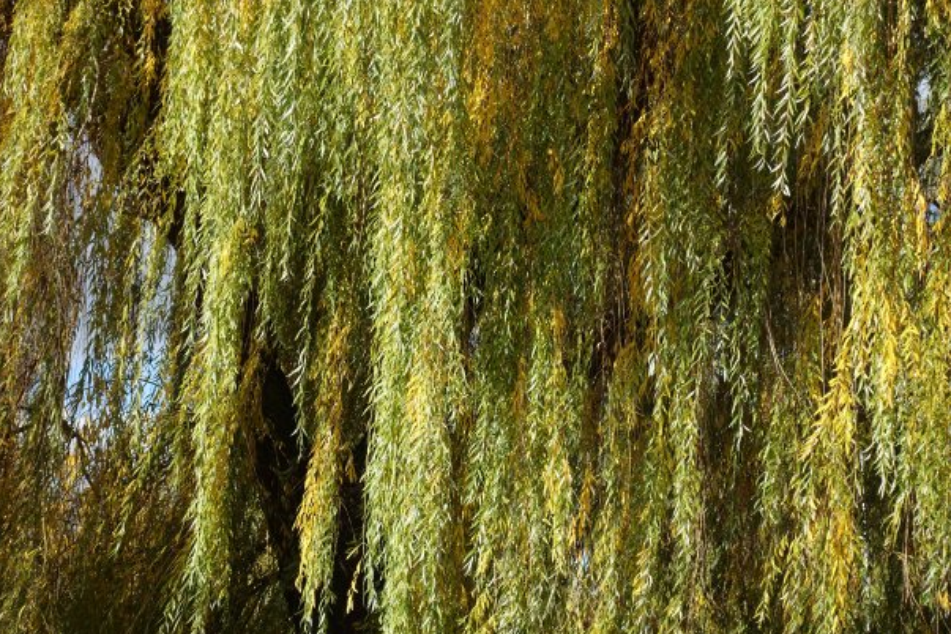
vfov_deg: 19.2
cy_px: 320
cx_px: 472
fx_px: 1875
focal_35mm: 71
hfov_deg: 28.5
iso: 125
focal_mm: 25.7
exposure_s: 1/500
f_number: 4
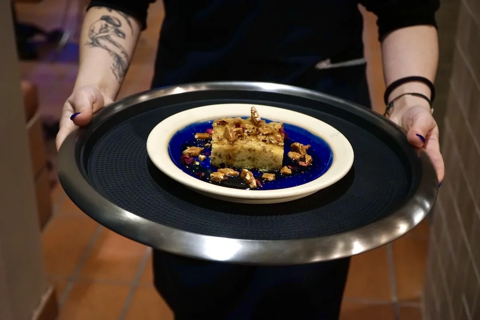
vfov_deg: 24.6
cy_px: 160
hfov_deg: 36.2
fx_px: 733
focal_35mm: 55
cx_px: 240
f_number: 5.6
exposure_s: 1/160
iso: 3200
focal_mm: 55
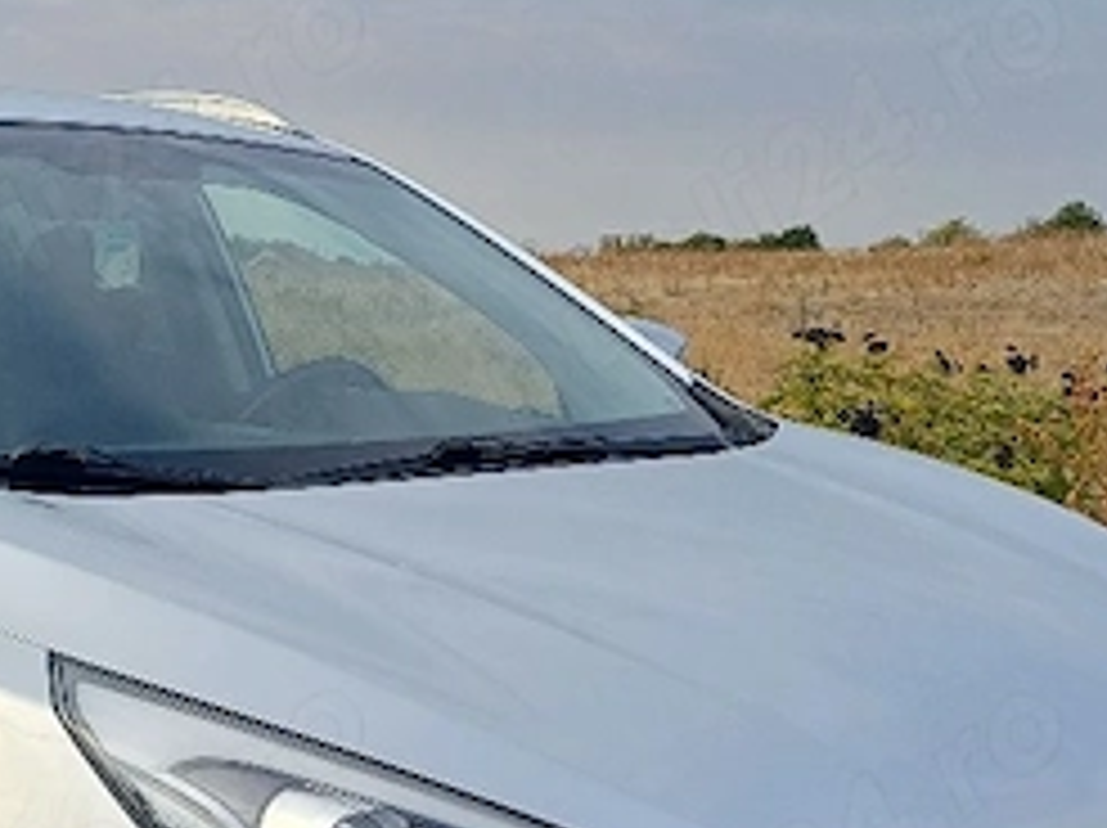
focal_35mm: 61
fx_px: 1949
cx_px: 252
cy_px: 927
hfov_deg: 31.1
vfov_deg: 22.5
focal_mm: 4.65
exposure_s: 1/476
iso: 50
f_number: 1.8
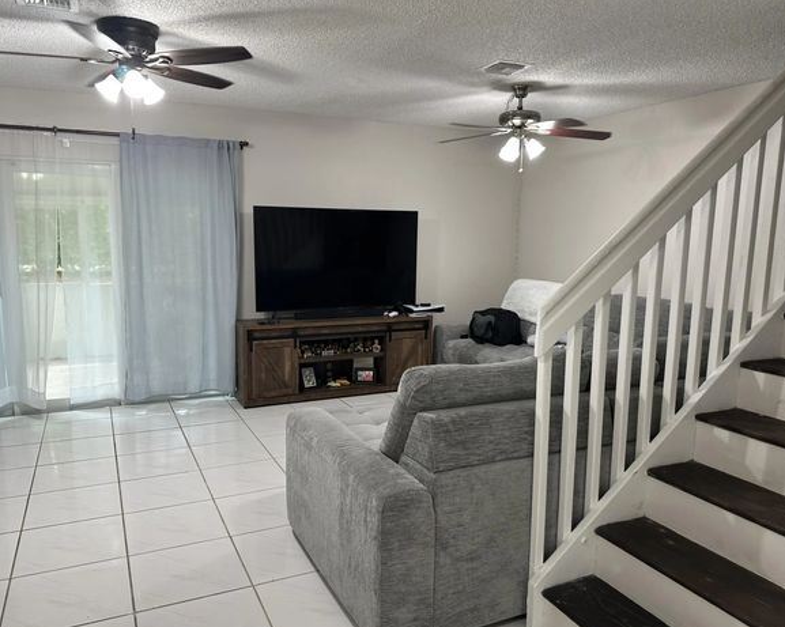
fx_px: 604
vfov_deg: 54.9
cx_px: 381
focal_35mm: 26
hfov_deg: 66.0
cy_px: 321
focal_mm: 6.86
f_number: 1.78
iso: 125
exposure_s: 1/60
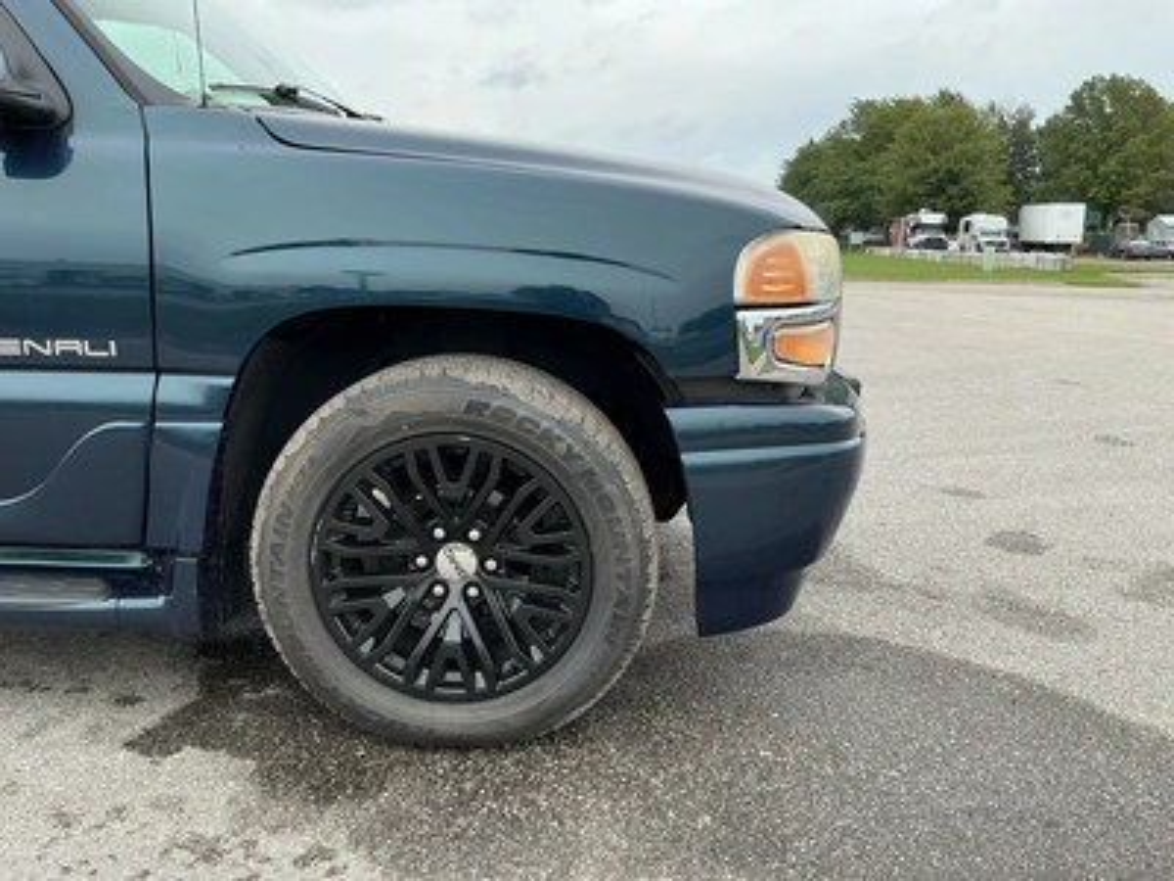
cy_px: 440
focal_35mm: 28
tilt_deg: -9.2
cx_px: 587
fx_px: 950
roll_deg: +0.7
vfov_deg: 49.7
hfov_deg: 63.4
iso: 25
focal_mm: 3
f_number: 1.8
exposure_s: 1/473
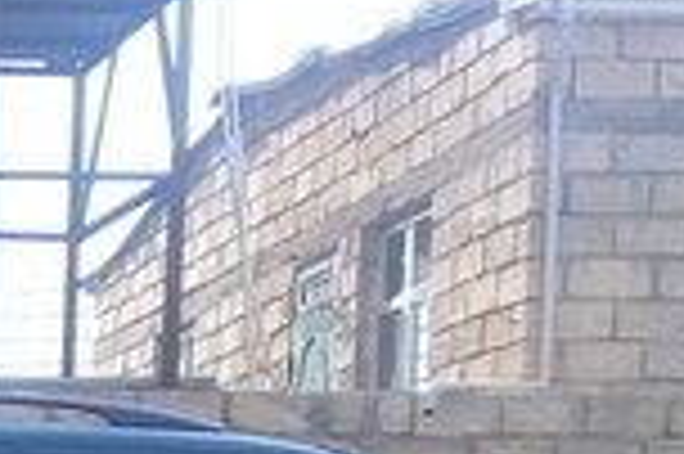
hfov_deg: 13.0
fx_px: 2657
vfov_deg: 9.1
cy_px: 973
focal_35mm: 140
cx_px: -616
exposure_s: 1/524
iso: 50
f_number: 2.2
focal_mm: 3.3
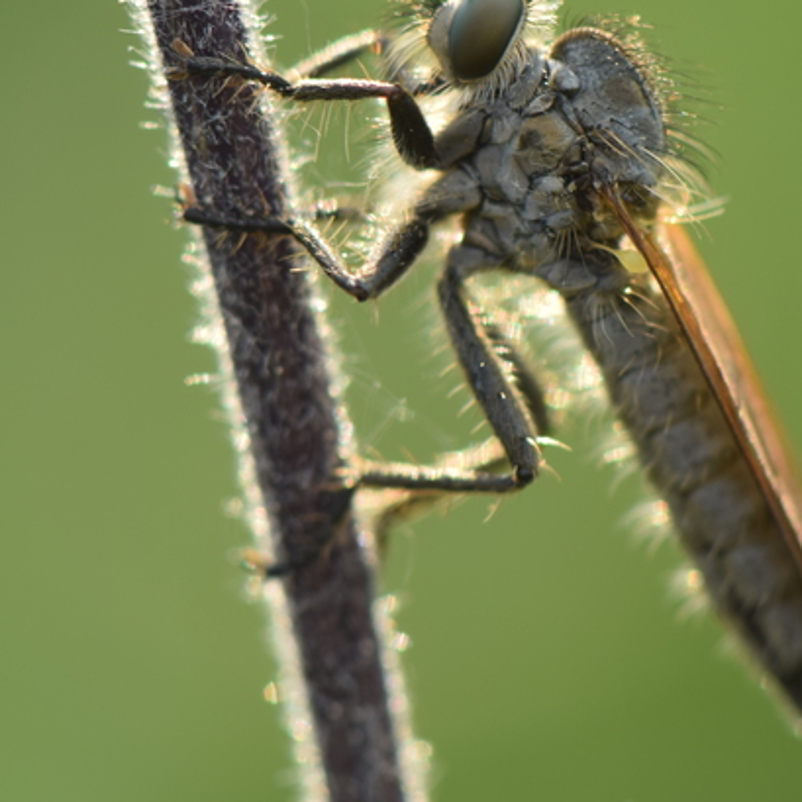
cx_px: 465
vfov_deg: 5.6
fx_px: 8231
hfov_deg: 5.6
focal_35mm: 314
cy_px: 304
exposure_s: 1/40
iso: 100
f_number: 9
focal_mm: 105
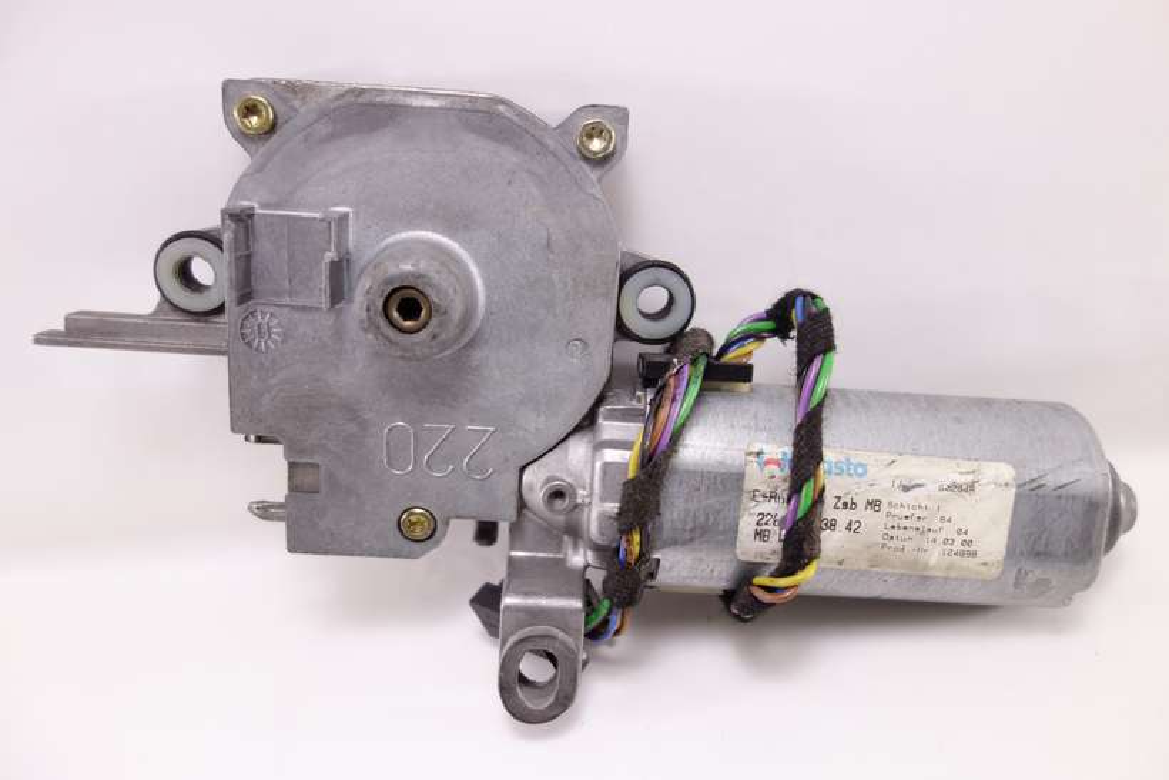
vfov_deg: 46.4
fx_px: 909
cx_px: 584
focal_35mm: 28
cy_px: 390
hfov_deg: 65.5
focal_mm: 10.4
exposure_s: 1/100
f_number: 2
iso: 125
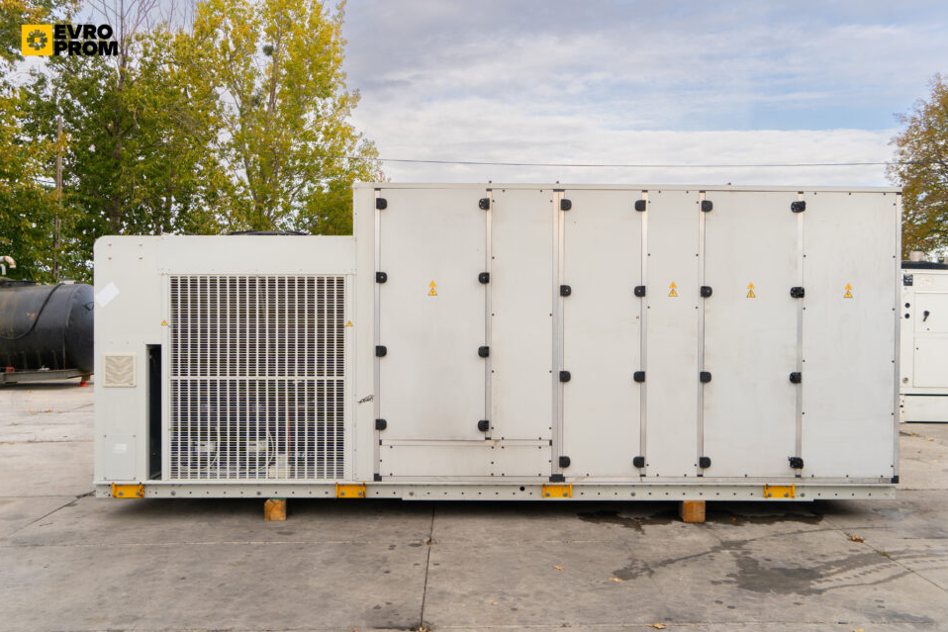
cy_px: 322
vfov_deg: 42.3
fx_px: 816
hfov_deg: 60.3
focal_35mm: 31
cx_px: 485
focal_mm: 29
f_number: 4
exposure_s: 1/1000
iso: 250
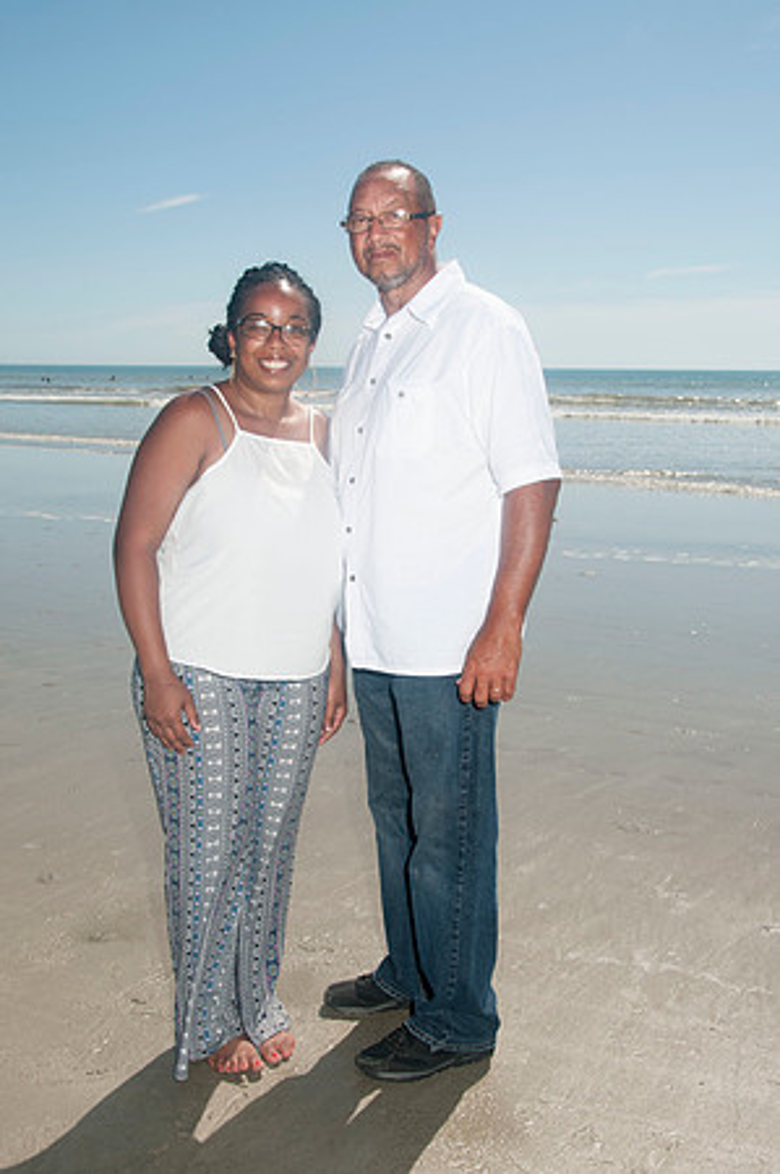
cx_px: 390
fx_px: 1270
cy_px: 587
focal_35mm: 39
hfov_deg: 34.1
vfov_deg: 49.6
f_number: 11
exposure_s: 1/250
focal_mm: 26
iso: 100
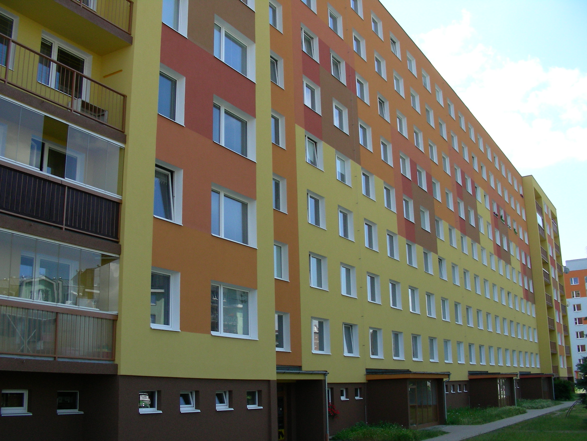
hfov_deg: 49.0
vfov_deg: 37.7
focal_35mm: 38
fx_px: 644
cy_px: 220
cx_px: 294
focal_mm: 6.3
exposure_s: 1/405
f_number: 4
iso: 50
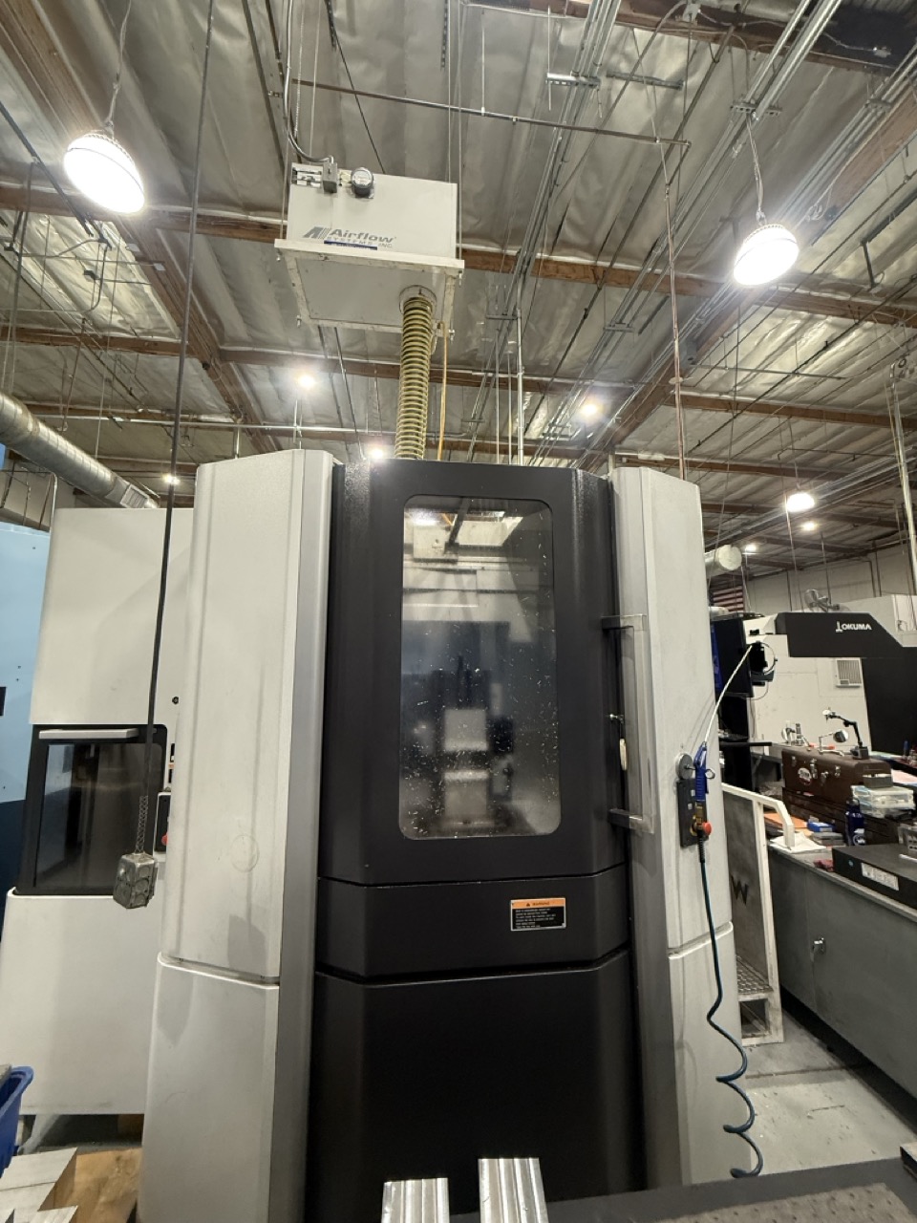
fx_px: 494
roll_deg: -0.5
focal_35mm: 14
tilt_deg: +7.8
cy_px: 612
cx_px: 458
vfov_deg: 102.1
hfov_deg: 85.7
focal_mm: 2.22
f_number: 2.2
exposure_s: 1/99
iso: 320
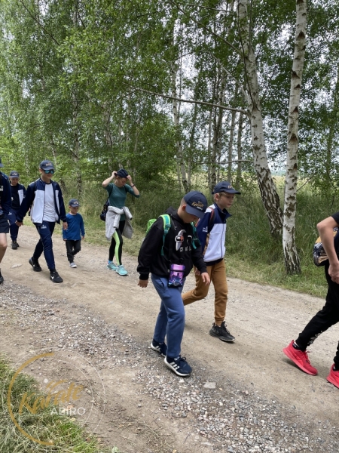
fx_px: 339
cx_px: 170
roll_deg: -3.0
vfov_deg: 67.3
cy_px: 226
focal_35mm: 26
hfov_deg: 53.1
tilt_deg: -9.5
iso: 32
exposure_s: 1/150
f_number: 1.6
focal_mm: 4.2
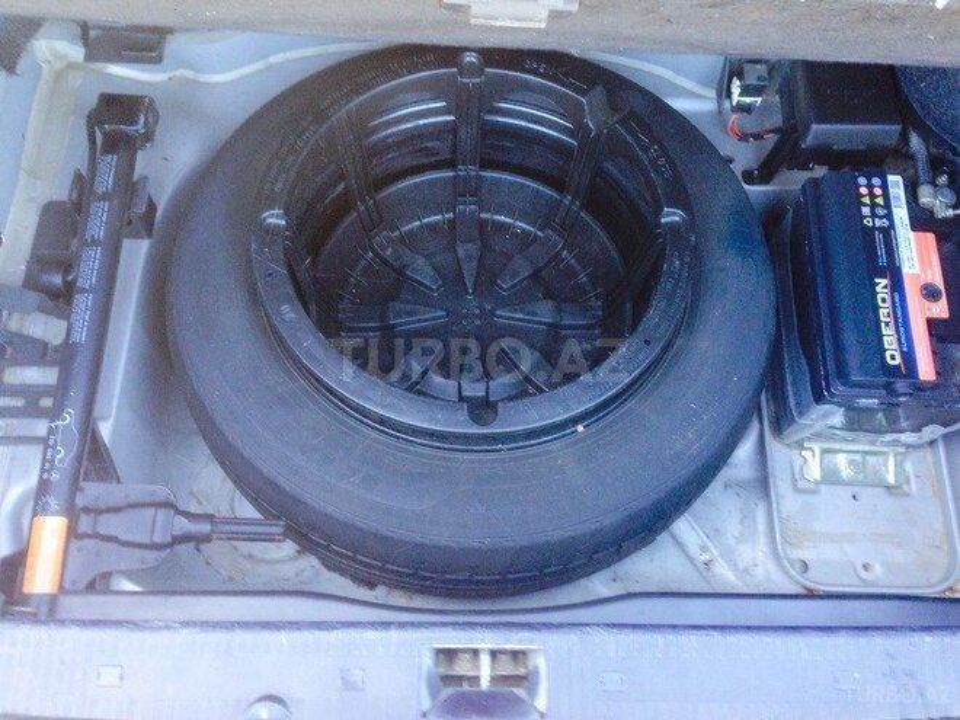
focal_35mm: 33
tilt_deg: -68.3
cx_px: 480
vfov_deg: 42.9
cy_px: 360
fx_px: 915
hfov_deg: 55.4
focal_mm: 4.12
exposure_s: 1/20
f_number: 2.4
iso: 64
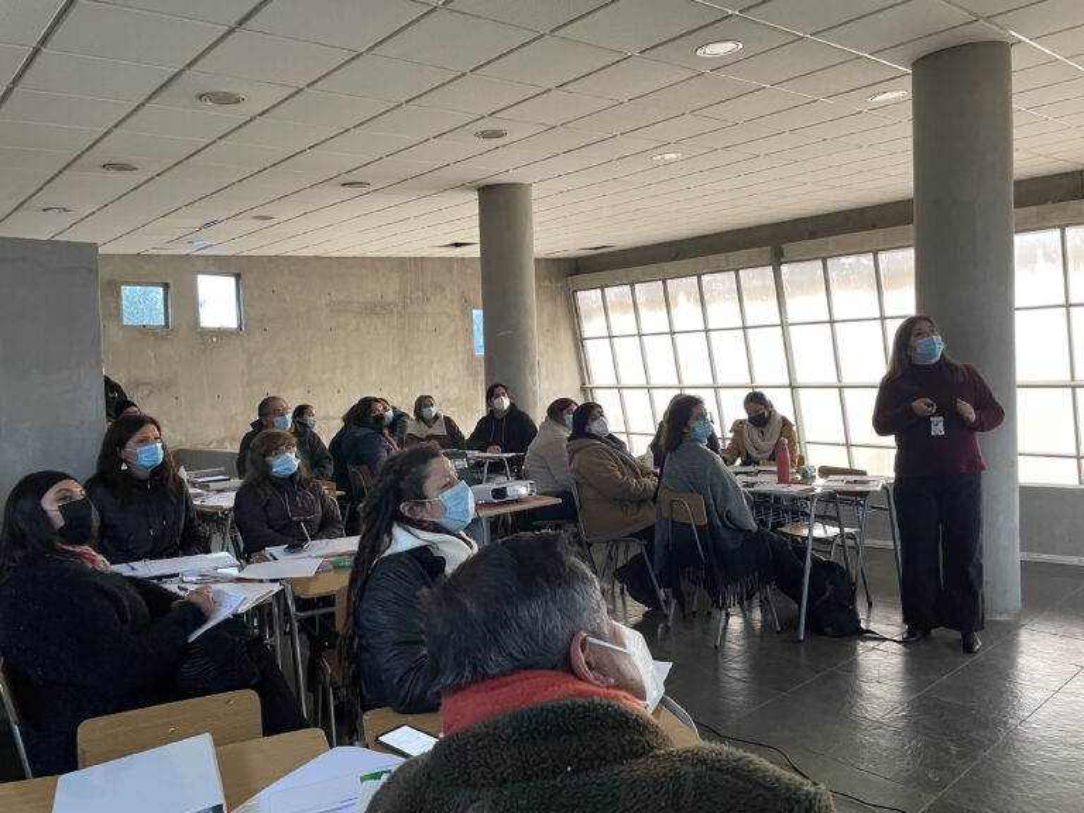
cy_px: 406
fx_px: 814
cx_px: 542
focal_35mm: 26
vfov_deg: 53.1
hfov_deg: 67.3
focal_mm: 4.2
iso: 200
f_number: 1.6
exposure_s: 1/50
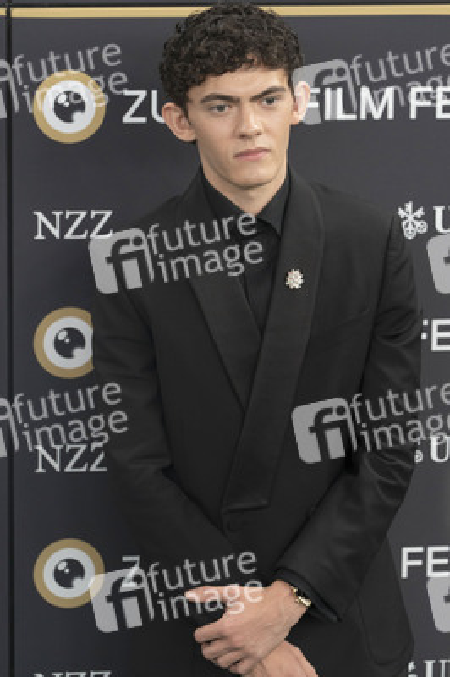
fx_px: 2986
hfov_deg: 8.6
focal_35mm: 159
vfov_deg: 12.9
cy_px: 338
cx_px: 225
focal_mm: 159
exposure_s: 1/400
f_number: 6.3
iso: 1600
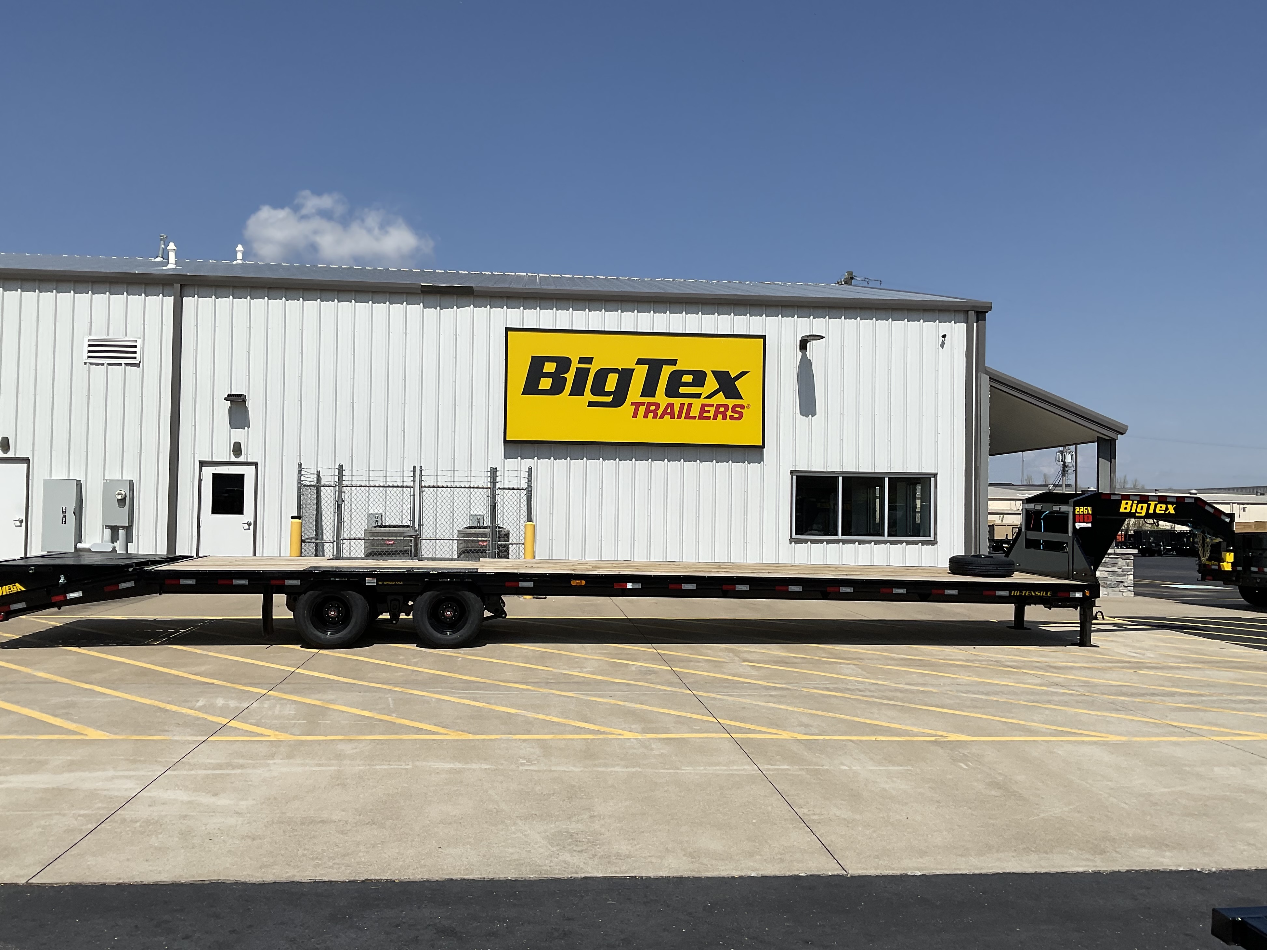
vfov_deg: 46.8
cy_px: 481
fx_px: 1098
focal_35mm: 30
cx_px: 624
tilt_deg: +0.5
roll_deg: -1.8
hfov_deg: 60.0
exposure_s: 1/4785
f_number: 1.8
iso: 20
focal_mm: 3
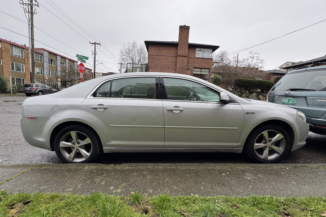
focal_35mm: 15
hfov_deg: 100.4
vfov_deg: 77.3
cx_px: 161
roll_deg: -1.5
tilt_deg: -7.9
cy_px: 109
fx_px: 136
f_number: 2.2
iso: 100
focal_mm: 2.22
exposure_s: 1/99
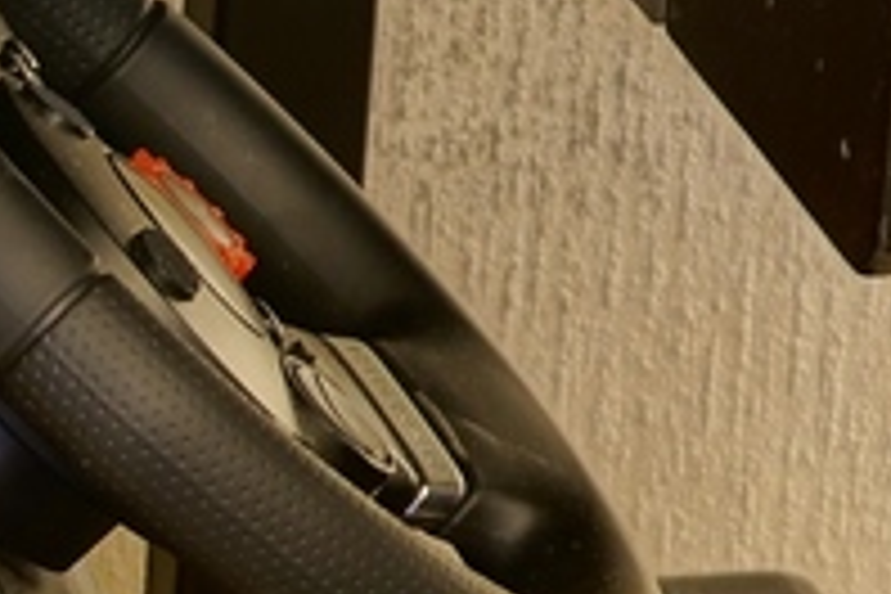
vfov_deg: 2.5
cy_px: 956
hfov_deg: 3.8
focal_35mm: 545
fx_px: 13488
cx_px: -706
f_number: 6.3
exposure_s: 2.5
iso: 100
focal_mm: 60
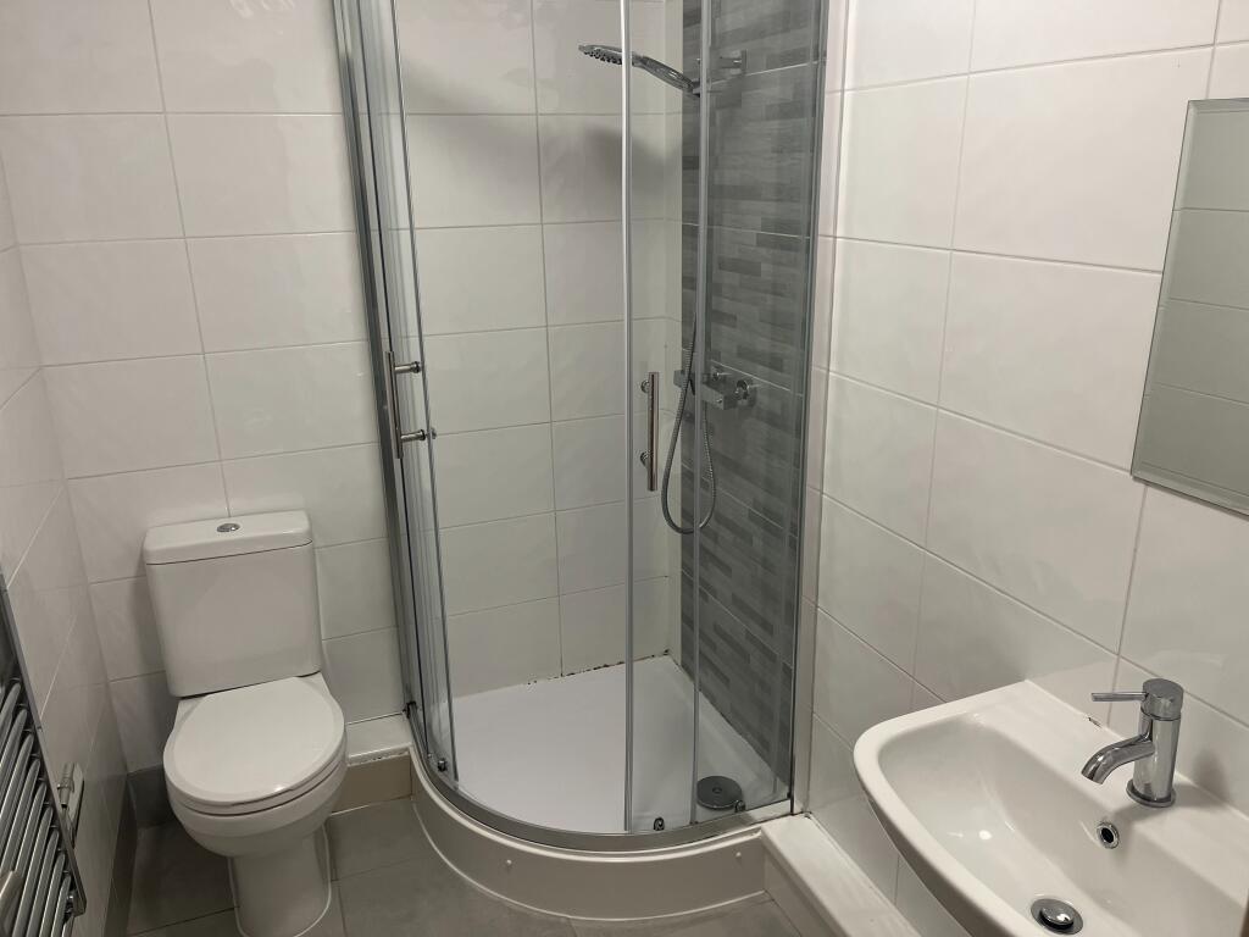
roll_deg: +1.0
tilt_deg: -18.3
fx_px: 938
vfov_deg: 53.1
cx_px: 624
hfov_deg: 67.3
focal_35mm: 26
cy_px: 468
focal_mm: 5.1
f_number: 1.6
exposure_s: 1/100
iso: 125
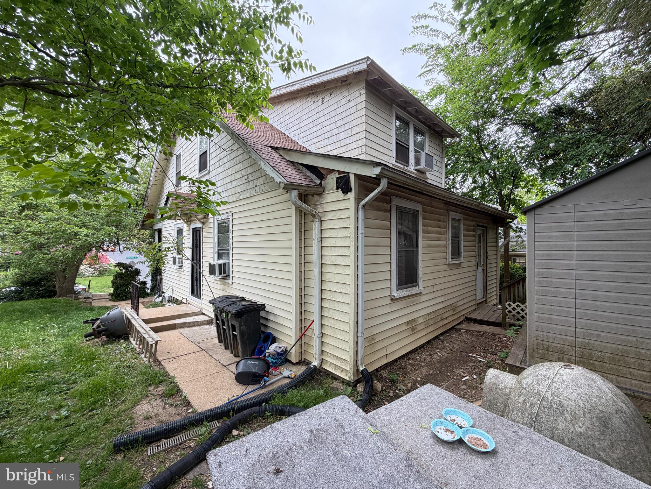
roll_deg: -0.2
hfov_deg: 102.1
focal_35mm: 14
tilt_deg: +0.9
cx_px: 326
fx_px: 263
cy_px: 244
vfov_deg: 85.7
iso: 80
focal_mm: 2.22
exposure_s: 1/121
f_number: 2.2
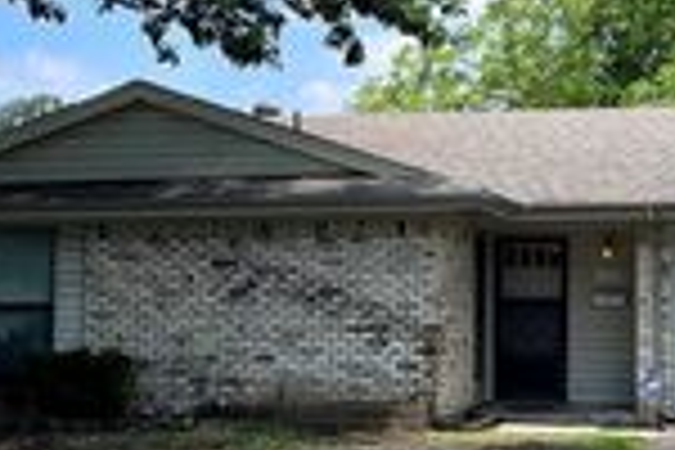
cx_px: 477
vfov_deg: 20.7
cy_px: -18
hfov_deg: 31.5
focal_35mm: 63
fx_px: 1181
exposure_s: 1/2020
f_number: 1.6
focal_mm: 4.2
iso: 32
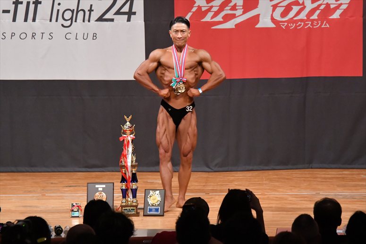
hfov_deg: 8.1
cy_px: 122
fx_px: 2591
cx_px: 183
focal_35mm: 255
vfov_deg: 5.4
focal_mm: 170
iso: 8000
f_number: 5.6
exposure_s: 1/400
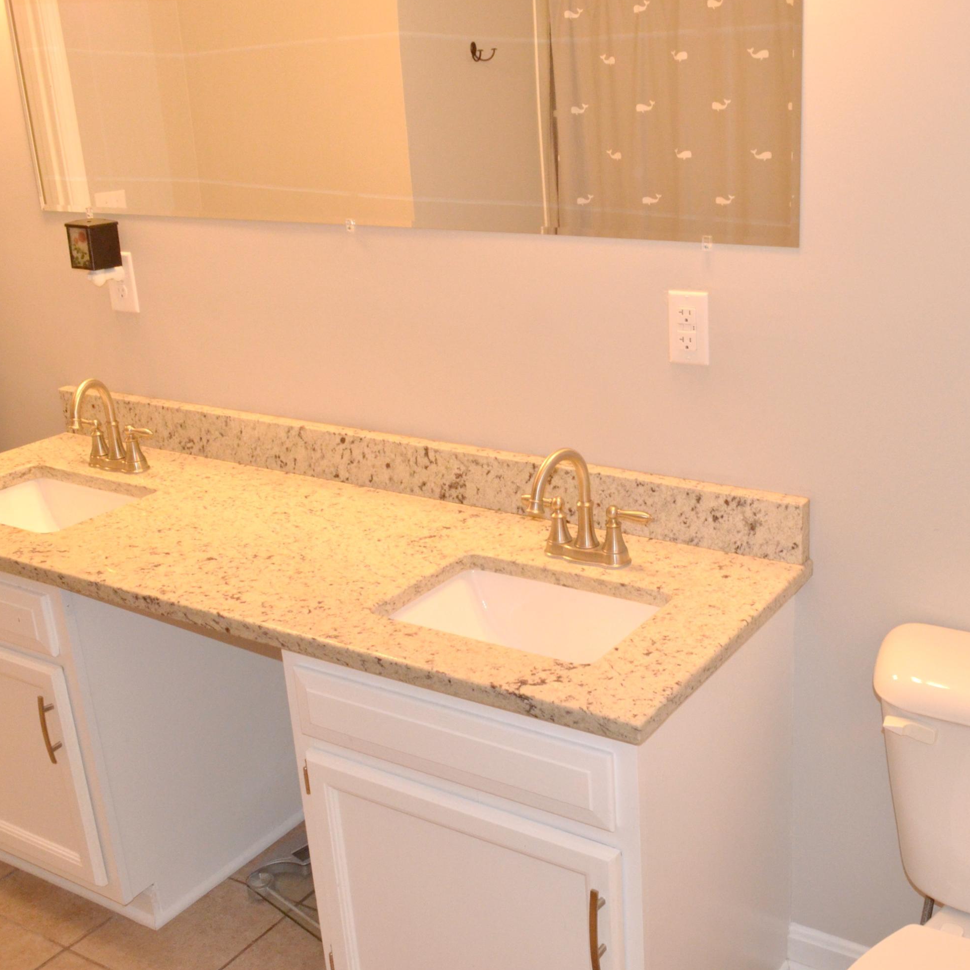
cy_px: 485
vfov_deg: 42.8
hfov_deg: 42.6
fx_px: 1236
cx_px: 599
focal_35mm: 39
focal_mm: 20
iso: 1600
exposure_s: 1/15
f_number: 14
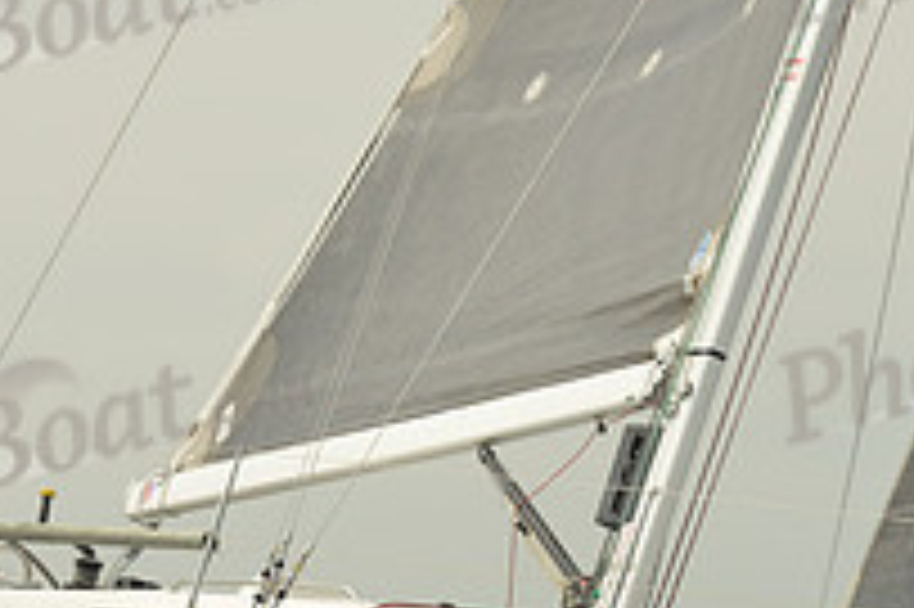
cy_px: 624
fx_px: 7407
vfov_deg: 4.7
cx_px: 549
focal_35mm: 292
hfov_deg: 7.1
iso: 320
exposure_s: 1/1250
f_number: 9
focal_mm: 102
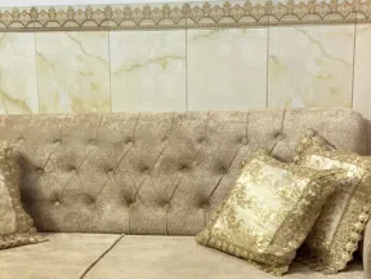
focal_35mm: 69
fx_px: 740
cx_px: 157
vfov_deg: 21.1
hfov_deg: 28.1
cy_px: 216
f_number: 2.4
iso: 200
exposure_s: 1/60
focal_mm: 3.3
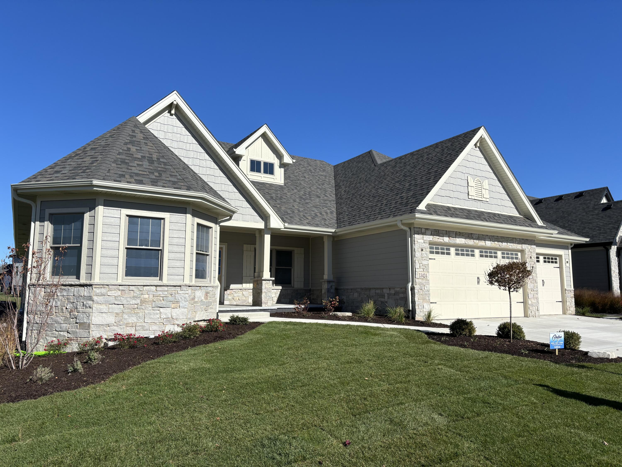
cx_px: 311
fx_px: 467
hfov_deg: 67.3
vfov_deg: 53.1
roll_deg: +0.2
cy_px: 234
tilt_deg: +7.3
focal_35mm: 26
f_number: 1.6
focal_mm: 5.96
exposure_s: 1/4854
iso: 50
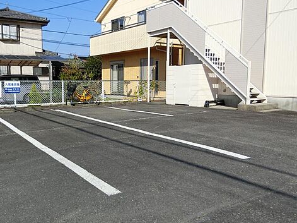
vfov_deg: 41.7
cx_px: 101
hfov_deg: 53.0
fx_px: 292
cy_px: 122
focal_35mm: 34
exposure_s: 1/320
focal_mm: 4.5
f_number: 7
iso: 80
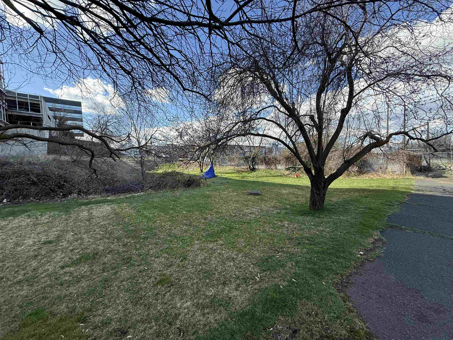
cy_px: 170
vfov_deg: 85.7
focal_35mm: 14
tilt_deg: -1.8
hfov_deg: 102.1
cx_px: 226
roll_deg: +1.3
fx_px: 183
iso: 64
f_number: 2.2
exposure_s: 1/701
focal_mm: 2.22
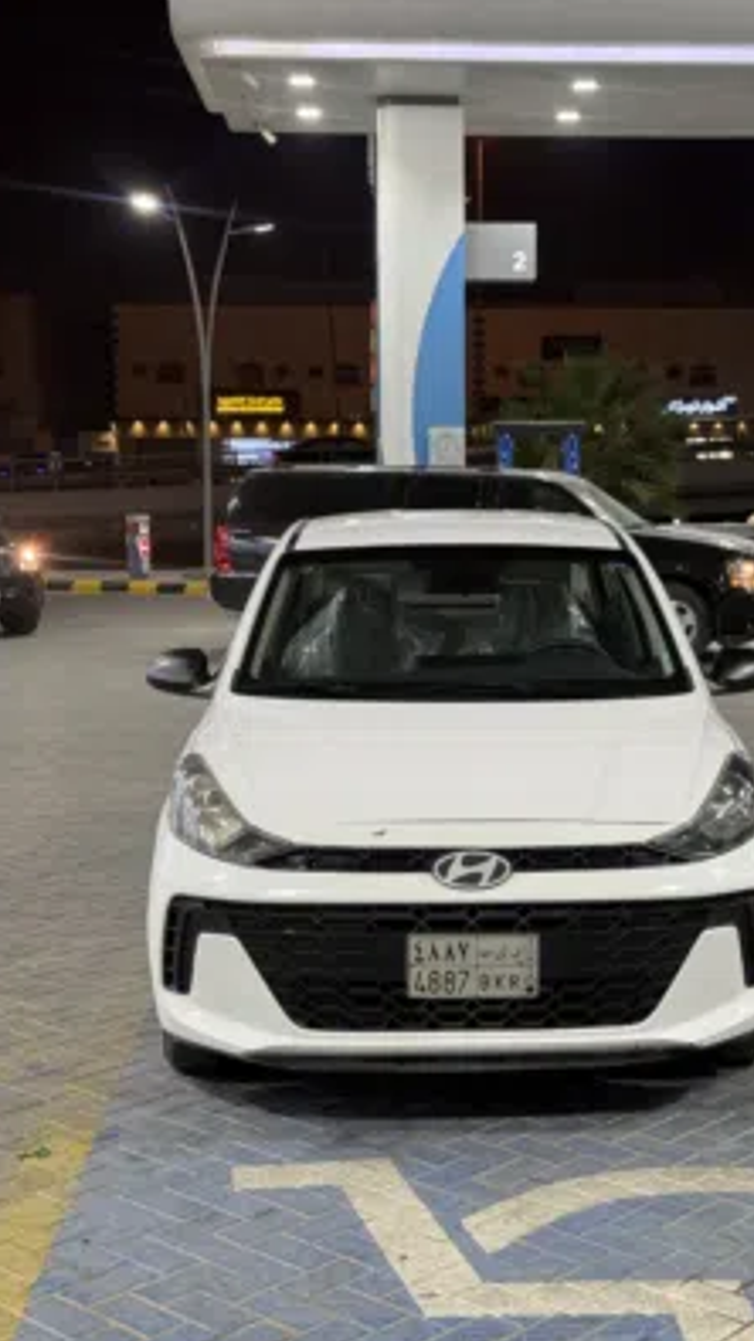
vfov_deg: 39.2
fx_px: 1885
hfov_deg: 22.5
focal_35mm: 53
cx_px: 492
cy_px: 669
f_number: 1.78
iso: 100
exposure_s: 1/60
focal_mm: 6.76
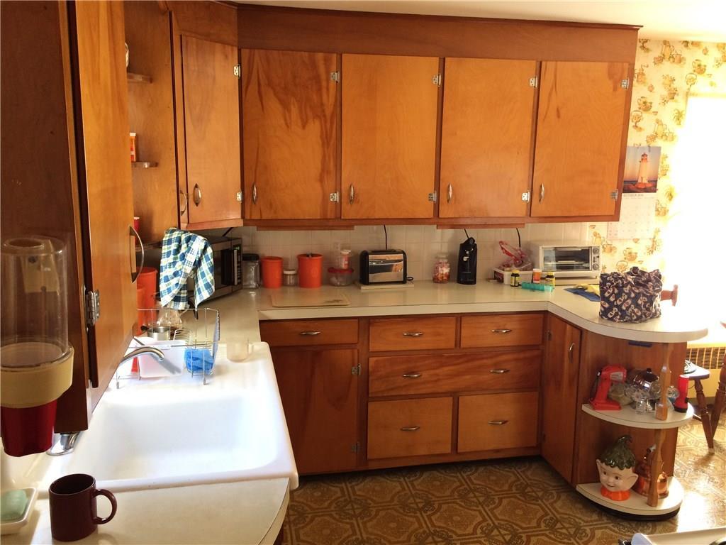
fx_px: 608
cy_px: 272
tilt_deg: -11.7
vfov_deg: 48.2
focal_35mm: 29
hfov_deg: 61.7
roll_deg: -2.0
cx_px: 363
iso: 80
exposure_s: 1/30
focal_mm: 4.15
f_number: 2.2
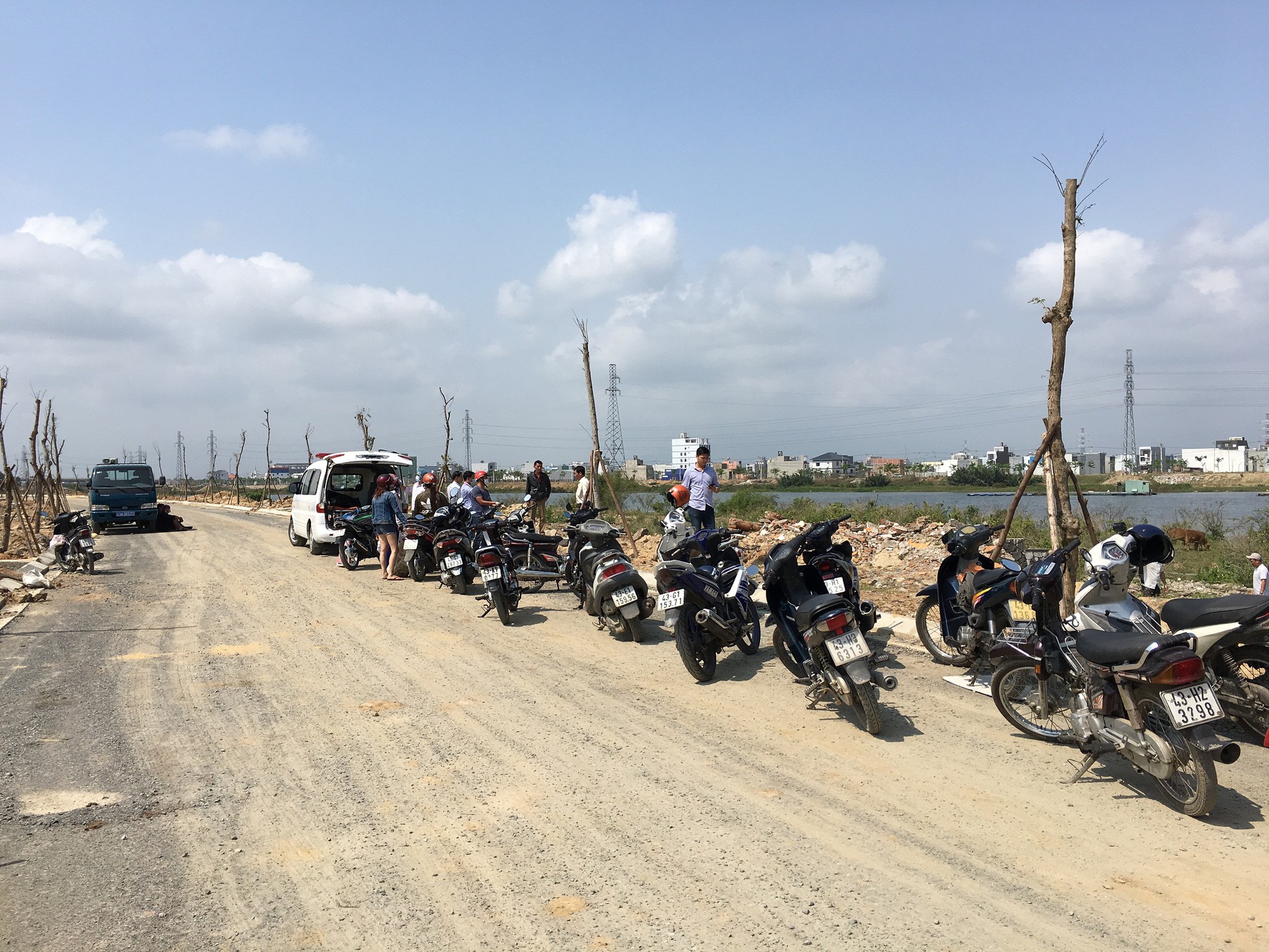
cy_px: 476
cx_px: 634
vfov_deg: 48.2
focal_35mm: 29
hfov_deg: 61.7
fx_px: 1063
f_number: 2.2
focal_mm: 4.15
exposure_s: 1/2481
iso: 25
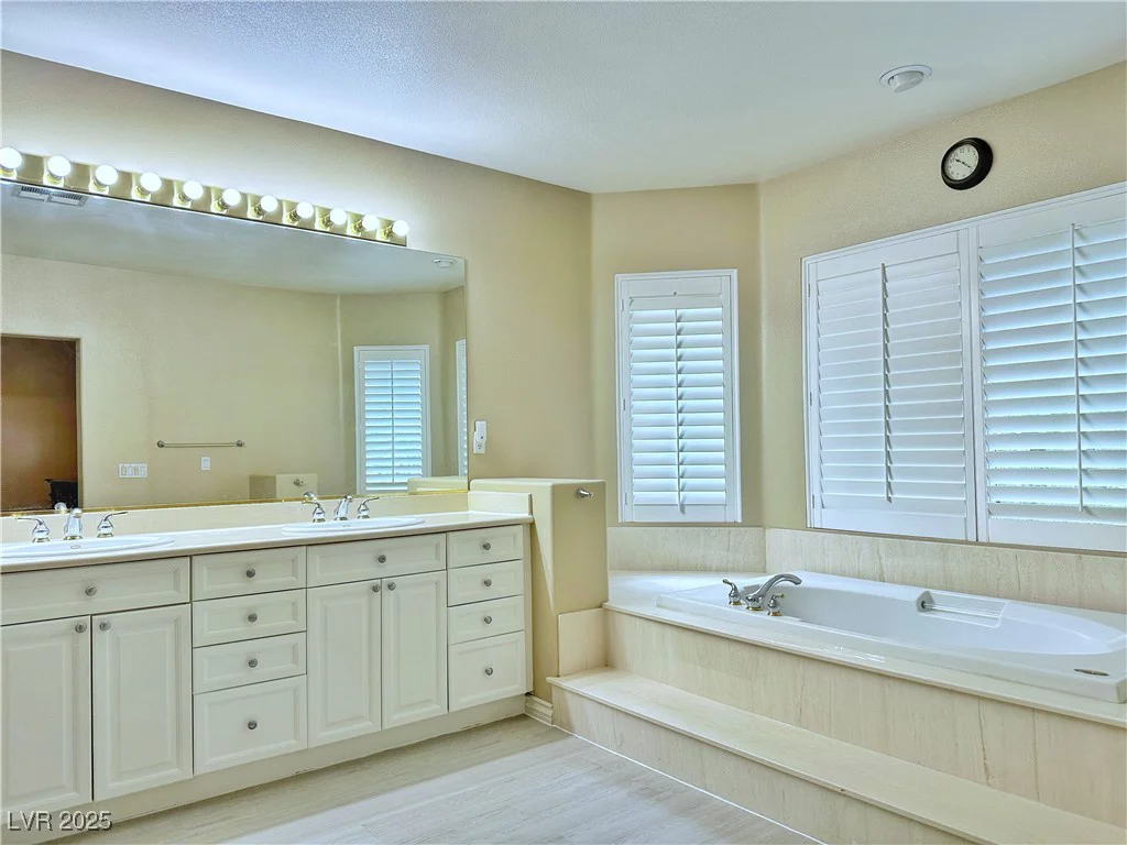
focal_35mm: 24
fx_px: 781
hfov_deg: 71.6
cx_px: 564
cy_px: 422
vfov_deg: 56.8
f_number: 1.78
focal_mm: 6.86
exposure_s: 1/351
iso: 80
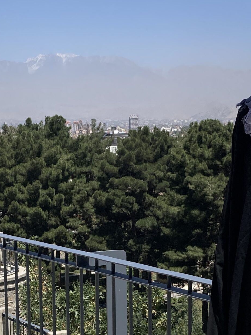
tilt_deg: -8.6
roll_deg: +0.8
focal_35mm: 91
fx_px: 880
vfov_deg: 21.2
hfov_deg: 16.2
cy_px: 291
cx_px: 107
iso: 20
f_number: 1.8
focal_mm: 3.99
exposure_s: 1/3436
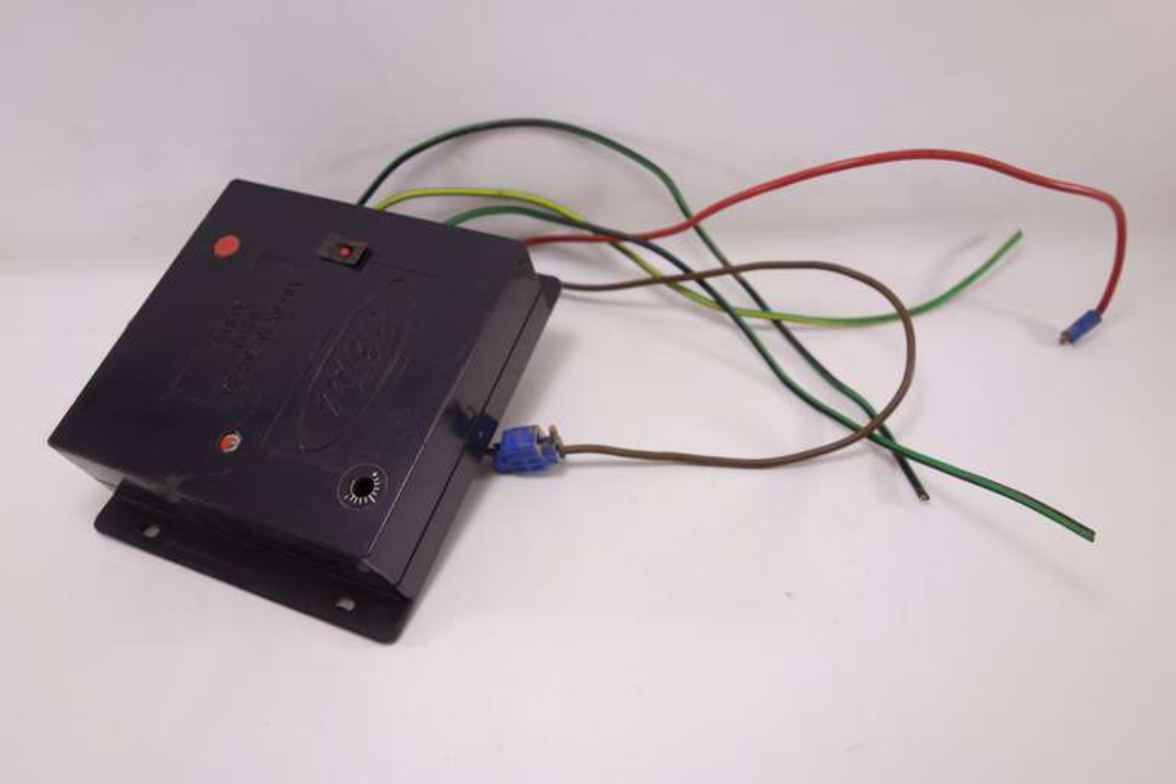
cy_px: 392
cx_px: 588
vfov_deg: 46.4
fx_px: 915
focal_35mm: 28
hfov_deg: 65.5
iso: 125
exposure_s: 1/100
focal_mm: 10.4
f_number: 2.5
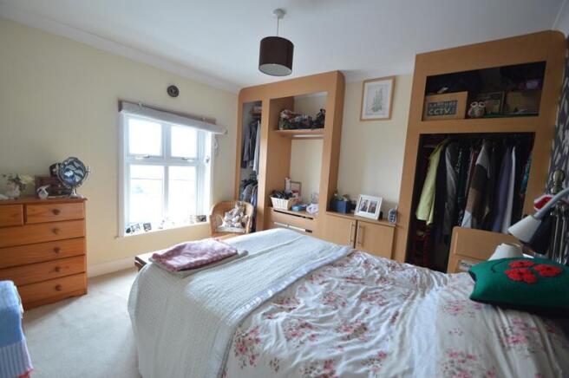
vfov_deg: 77.2
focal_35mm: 15
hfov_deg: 100.4
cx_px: 284
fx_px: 237
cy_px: 189
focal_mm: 10
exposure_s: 1/15
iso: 200
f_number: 3.5
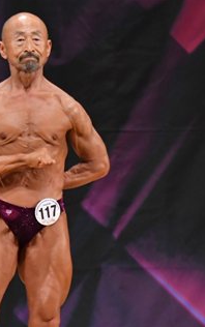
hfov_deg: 2.0
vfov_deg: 3.1
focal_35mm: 674
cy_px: 216
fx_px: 6014
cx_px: 48
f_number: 5.6
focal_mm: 180
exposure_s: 1/400
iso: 3200
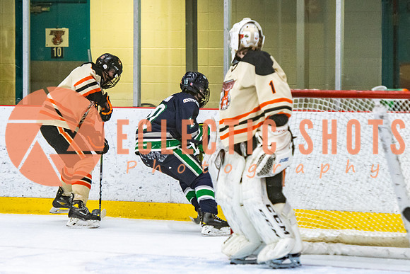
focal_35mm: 258
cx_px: 172
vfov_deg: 5.3
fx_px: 2944
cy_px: 107
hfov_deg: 8.0
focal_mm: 135
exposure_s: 1/640
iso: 2000
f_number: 2.8
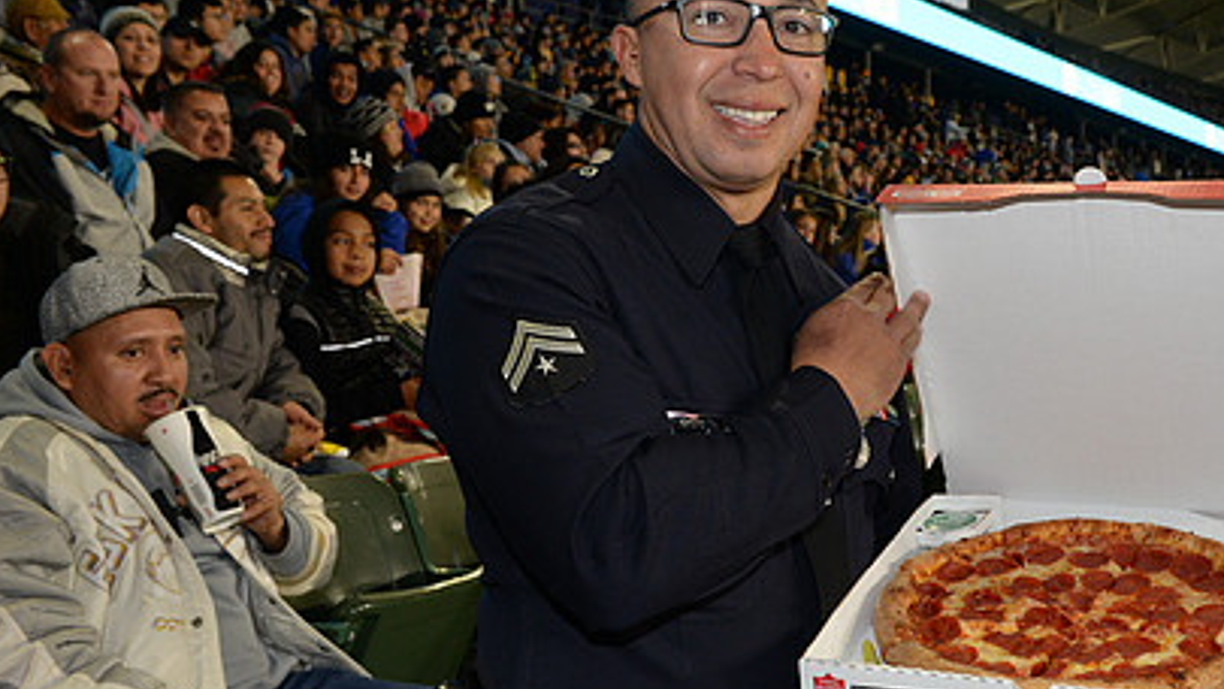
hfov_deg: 42.3
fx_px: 1558
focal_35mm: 48
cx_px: 822
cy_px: 370
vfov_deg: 24.9
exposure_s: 1/60
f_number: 8
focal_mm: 32
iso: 1250
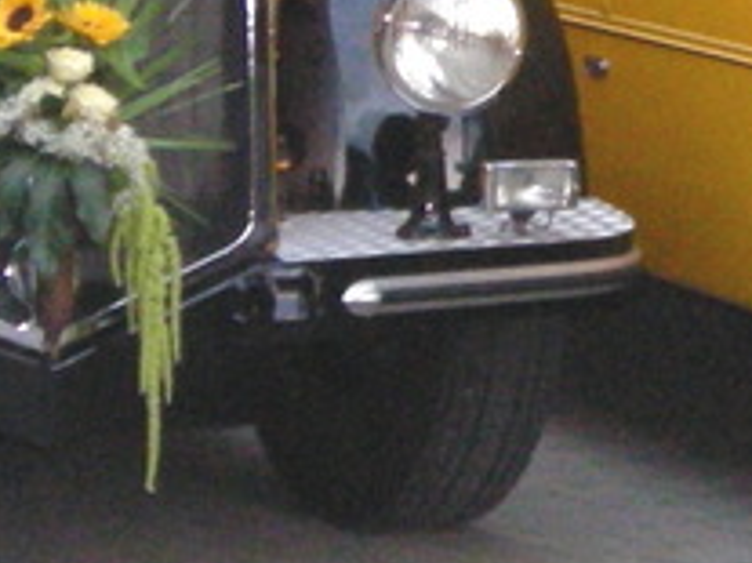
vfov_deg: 6.2
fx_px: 5167
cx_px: 836
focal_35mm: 238
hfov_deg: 8.3
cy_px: -127
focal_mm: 6.8
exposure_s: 1/60
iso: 322
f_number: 3.3
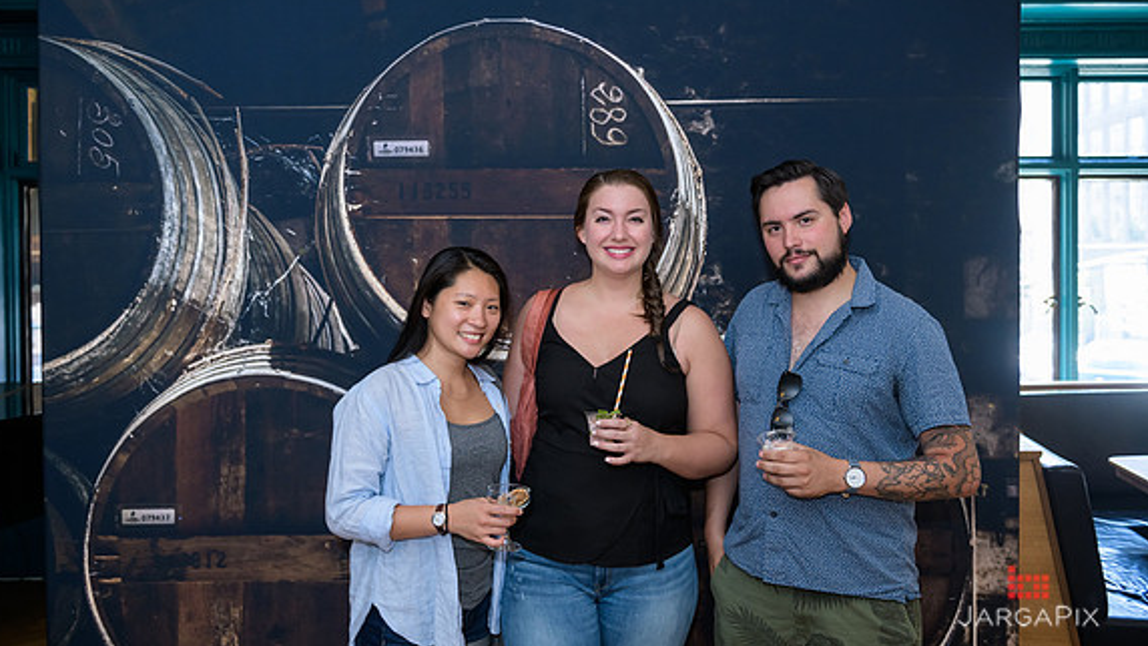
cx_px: 568
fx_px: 1035
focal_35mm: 34
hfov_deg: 58.0
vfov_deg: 34.6
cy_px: 282
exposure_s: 1/125
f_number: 3.2
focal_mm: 32
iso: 1000
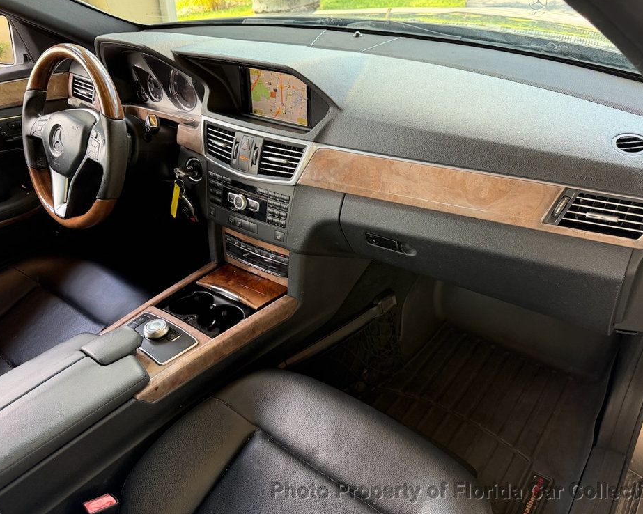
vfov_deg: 54.9
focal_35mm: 26
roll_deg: +4.1
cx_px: 348
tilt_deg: -36.4
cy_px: 247
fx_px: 495
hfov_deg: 65.9
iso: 200
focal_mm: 6.76
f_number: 1.78
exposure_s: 1/109
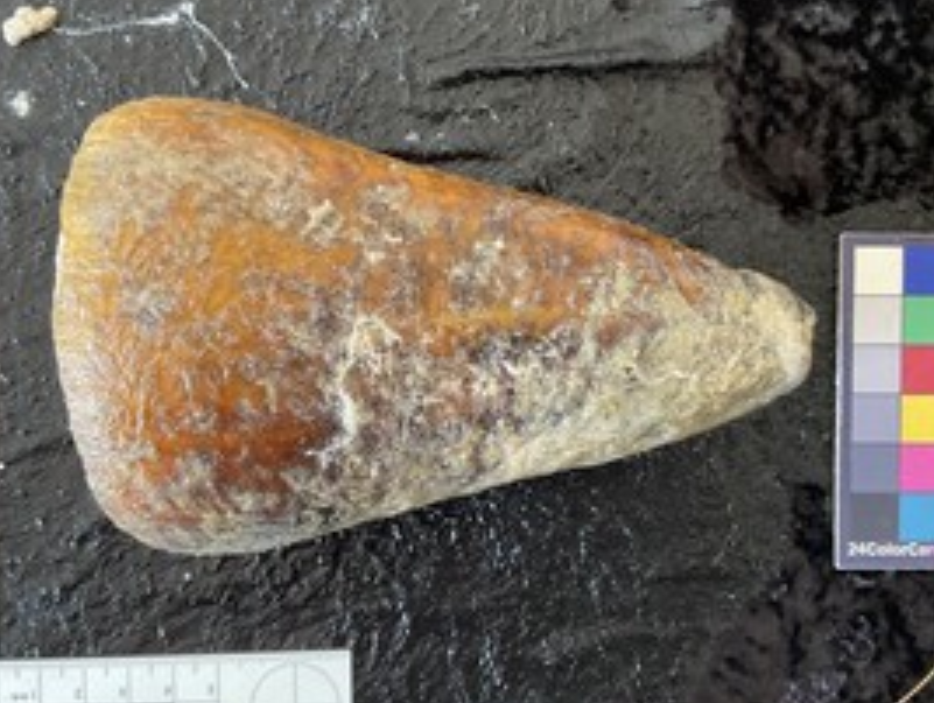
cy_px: 425
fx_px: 1027
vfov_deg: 37.6
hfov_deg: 48.9
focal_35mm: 38
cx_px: 462
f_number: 1.8
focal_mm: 3
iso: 160
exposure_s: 1/60
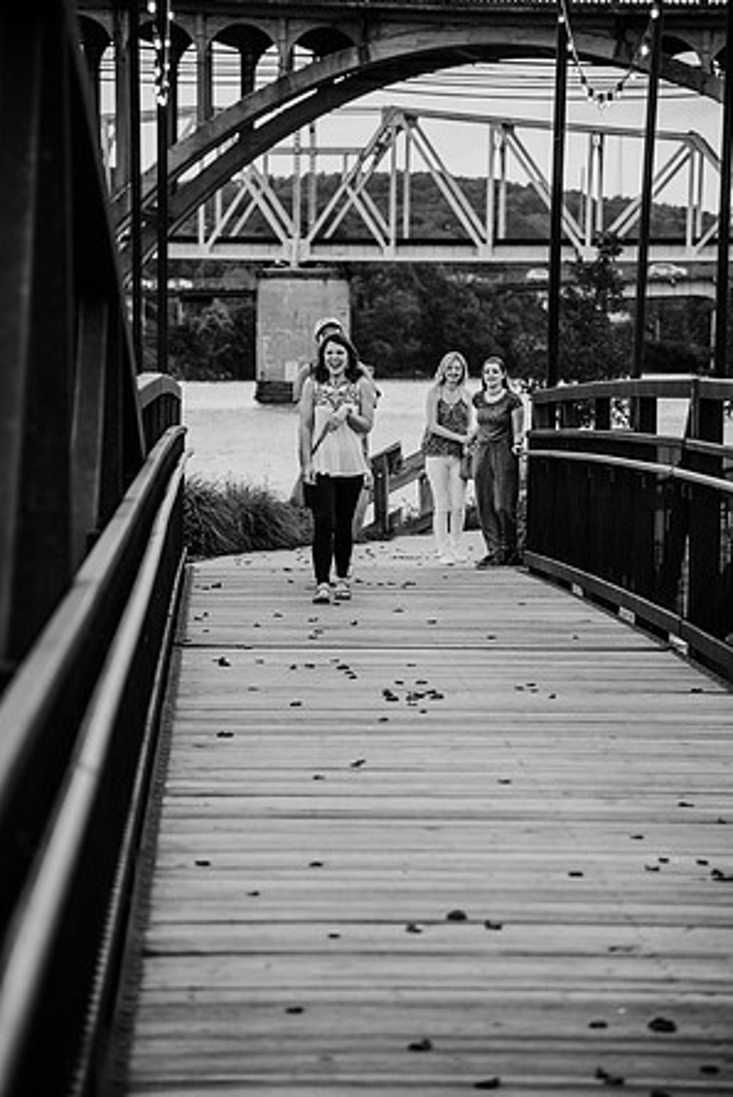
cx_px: 366
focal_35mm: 121
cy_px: 548
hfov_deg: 11.3
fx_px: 3690
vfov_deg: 16.9
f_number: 4
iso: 400
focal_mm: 120
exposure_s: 1/640
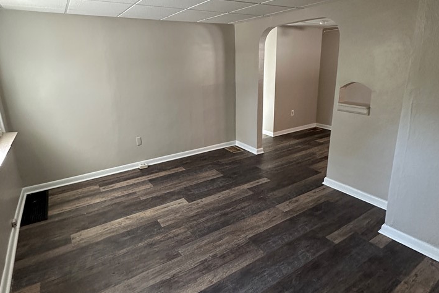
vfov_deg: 59.3
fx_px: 256
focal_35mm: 21
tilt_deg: -12.5
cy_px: 129
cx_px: 214
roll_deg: -0.4
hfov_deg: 81.2
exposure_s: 1/64
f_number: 2.2
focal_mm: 2.22
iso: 320
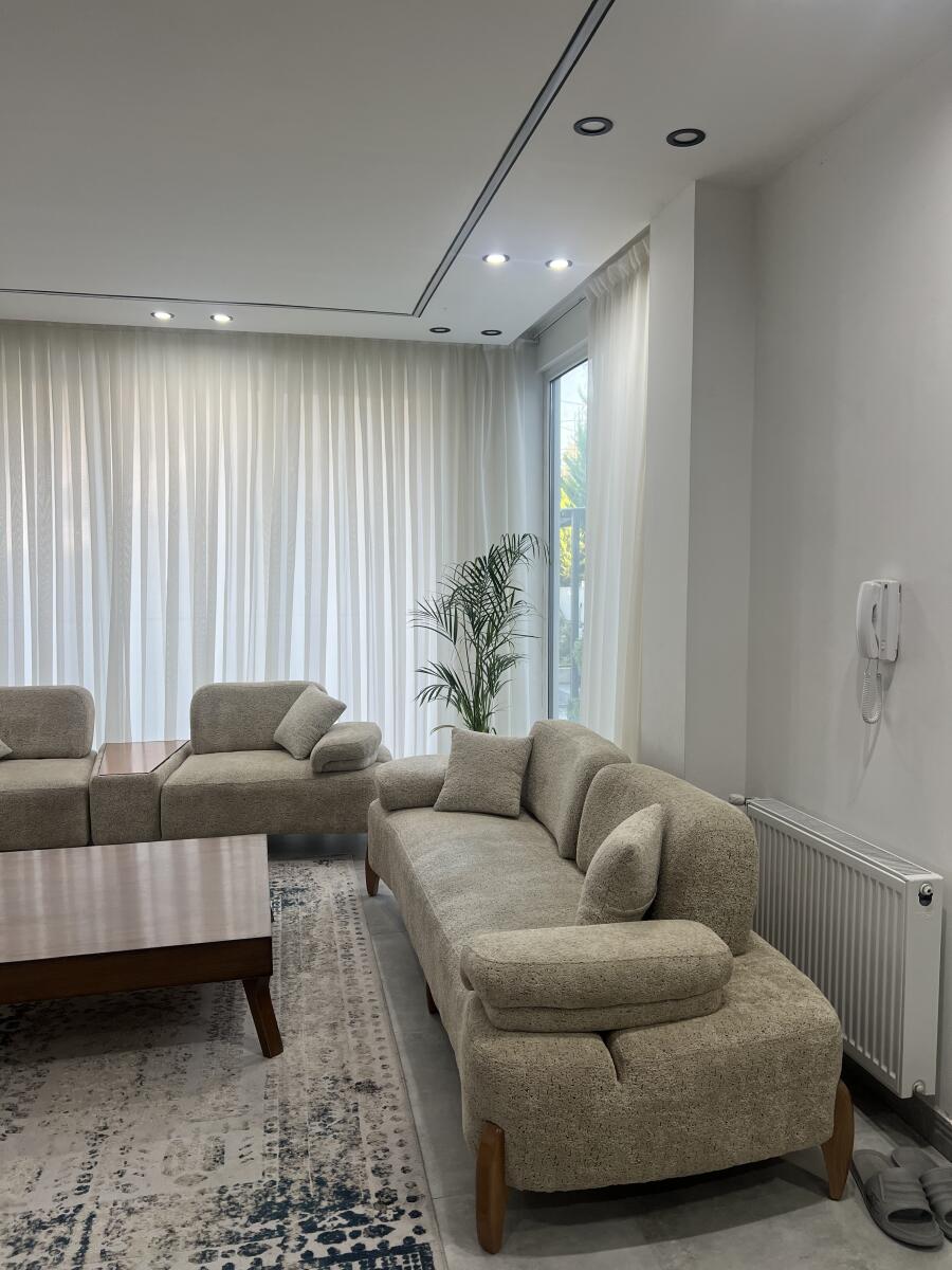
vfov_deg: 67.3
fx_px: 953
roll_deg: +0.4
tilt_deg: -4.9
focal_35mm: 26
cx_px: 476
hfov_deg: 53.1
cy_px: 635
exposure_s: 1/100
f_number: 1.5
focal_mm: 5.7
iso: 50
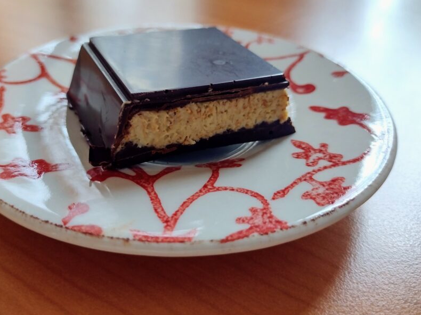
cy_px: 151
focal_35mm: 35
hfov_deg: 52.5
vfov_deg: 40.7
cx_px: 183
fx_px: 426
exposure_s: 1/50
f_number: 1.7
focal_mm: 4.71
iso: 250
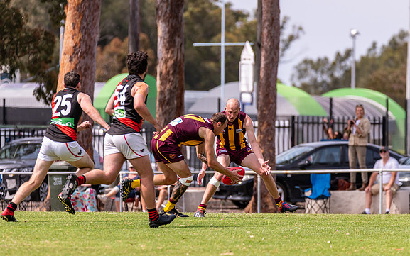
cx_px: 231
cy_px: 138
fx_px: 4605
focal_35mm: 412
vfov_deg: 3.2
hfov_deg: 5.1
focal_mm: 350
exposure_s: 1/2500
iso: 800
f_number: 6.3
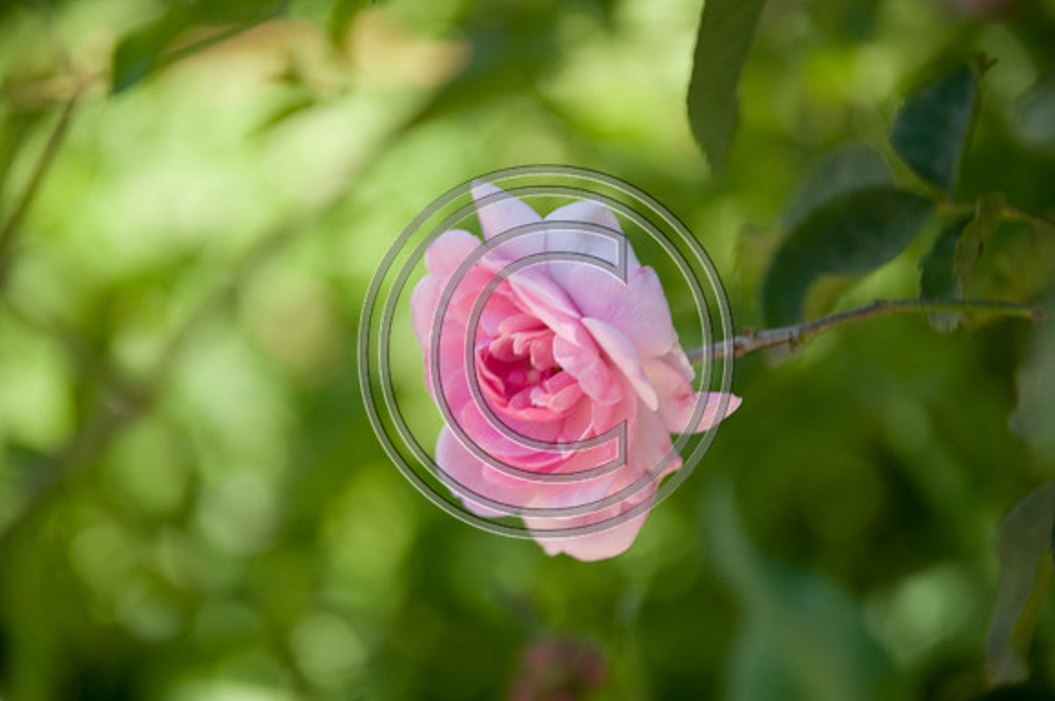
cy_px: 350
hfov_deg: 10.2
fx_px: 5926
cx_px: 528
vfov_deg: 6.8
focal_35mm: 202
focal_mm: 135
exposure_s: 1/50
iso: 200
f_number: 5.6
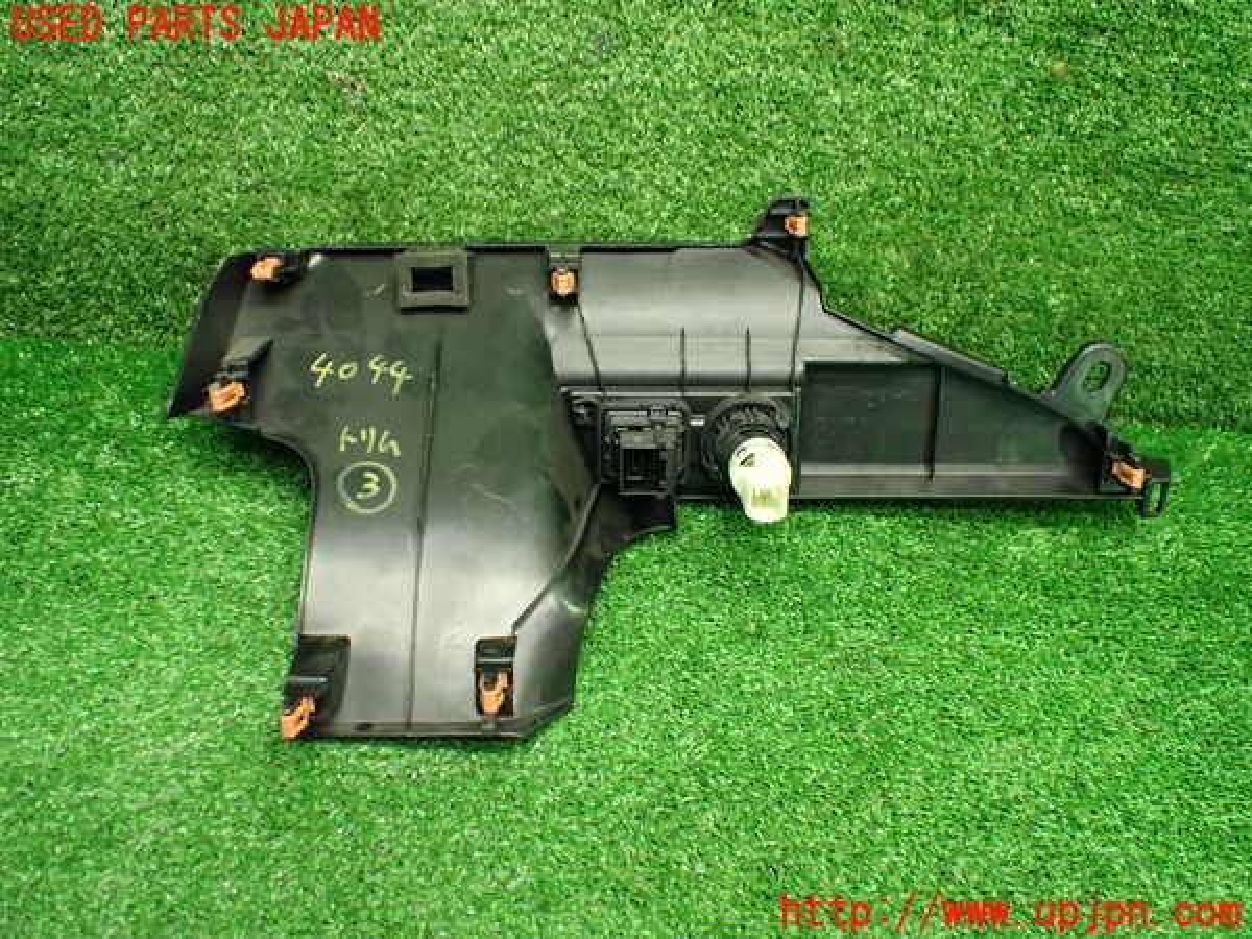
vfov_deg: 46.8
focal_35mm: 30
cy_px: 470
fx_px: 1085
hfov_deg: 60.0
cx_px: 626
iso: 800
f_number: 2.3
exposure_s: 1/100
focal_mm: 5.4
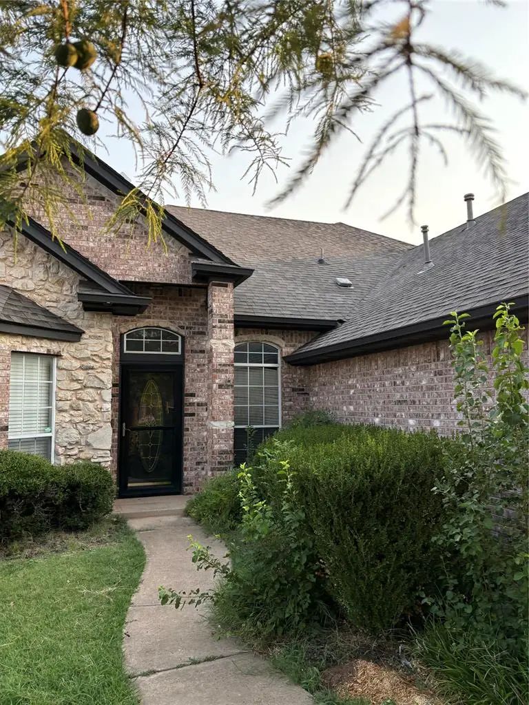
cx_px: 264
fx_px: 530
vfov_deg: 67.3
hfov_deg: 53.1
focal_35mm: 26
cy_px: 352
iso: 64
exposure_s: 1/1001
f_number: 1.6
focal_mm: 5.96
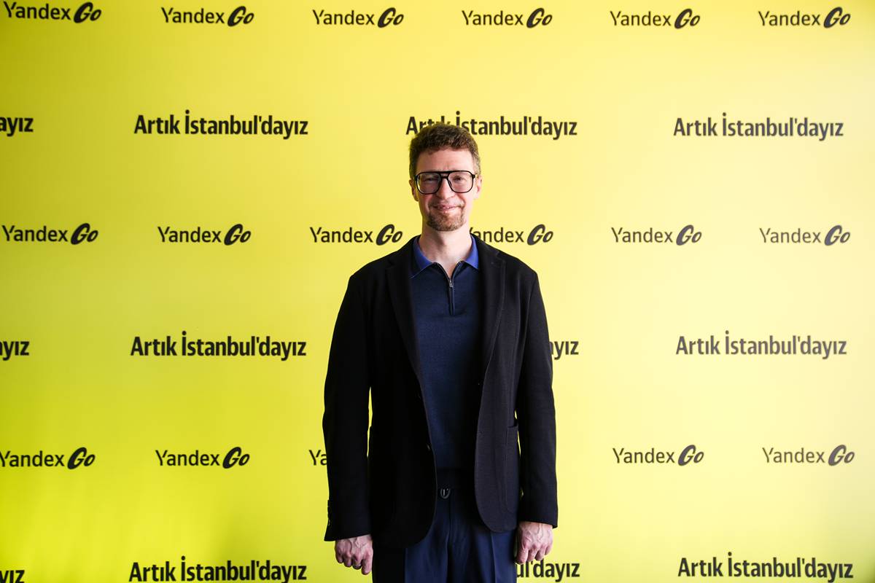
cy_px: 292
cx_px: 438
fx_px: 802
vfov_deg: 40.0
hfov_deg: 57.2
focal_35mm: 33
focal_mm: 33
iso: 200
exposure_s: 1/250
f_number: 2.8
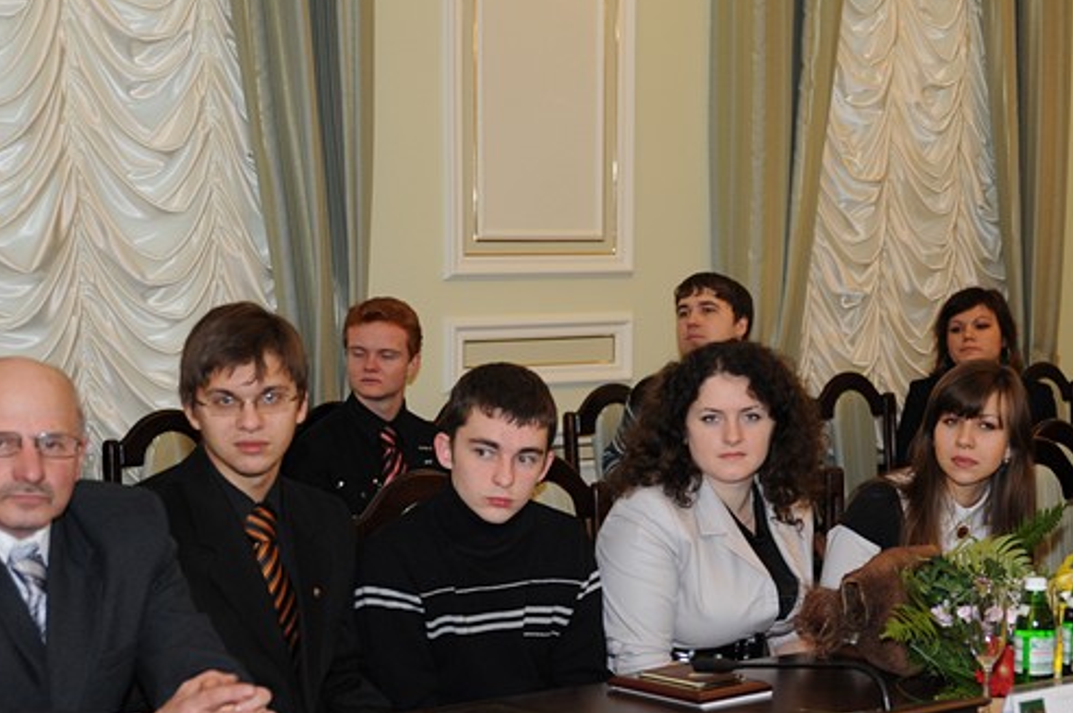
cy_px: 495
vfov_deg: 17.4
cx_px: 713
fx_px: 2322
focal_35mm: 78
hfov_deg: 25.9
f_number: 3.5
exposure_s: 1/160
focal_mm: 48
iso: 800
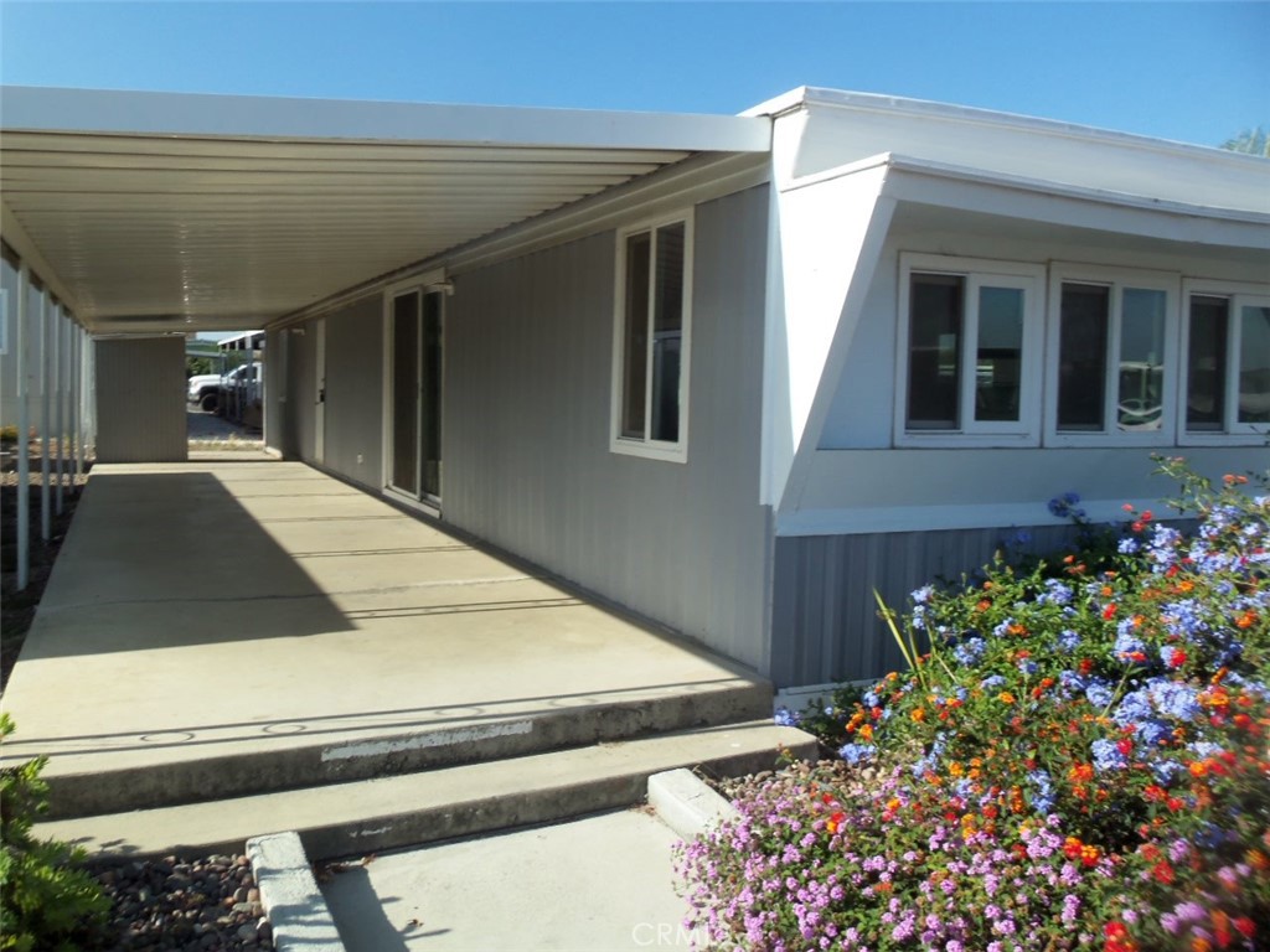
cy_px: 476
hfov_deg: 61.7
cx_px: 635
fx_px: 1064
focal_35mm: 29
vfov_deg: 48.2
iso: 80
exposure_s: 1/100
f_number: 8.6
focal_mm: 5.2
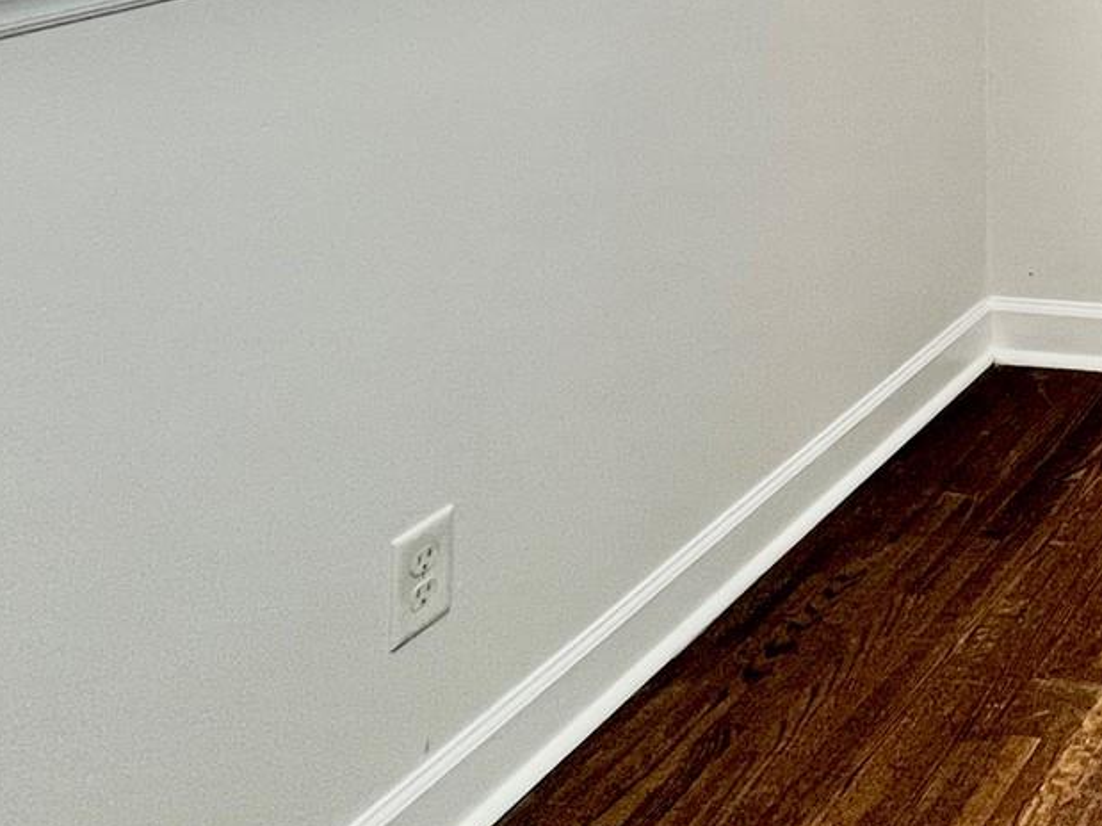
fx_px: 1369
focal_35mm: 43
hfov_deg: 29.2
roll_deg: +0.1
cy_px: -320
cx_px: 1613
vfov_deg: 26.8
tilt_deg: -2.5
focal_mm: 1.57
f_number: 1.8
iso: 160
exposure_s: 1/60
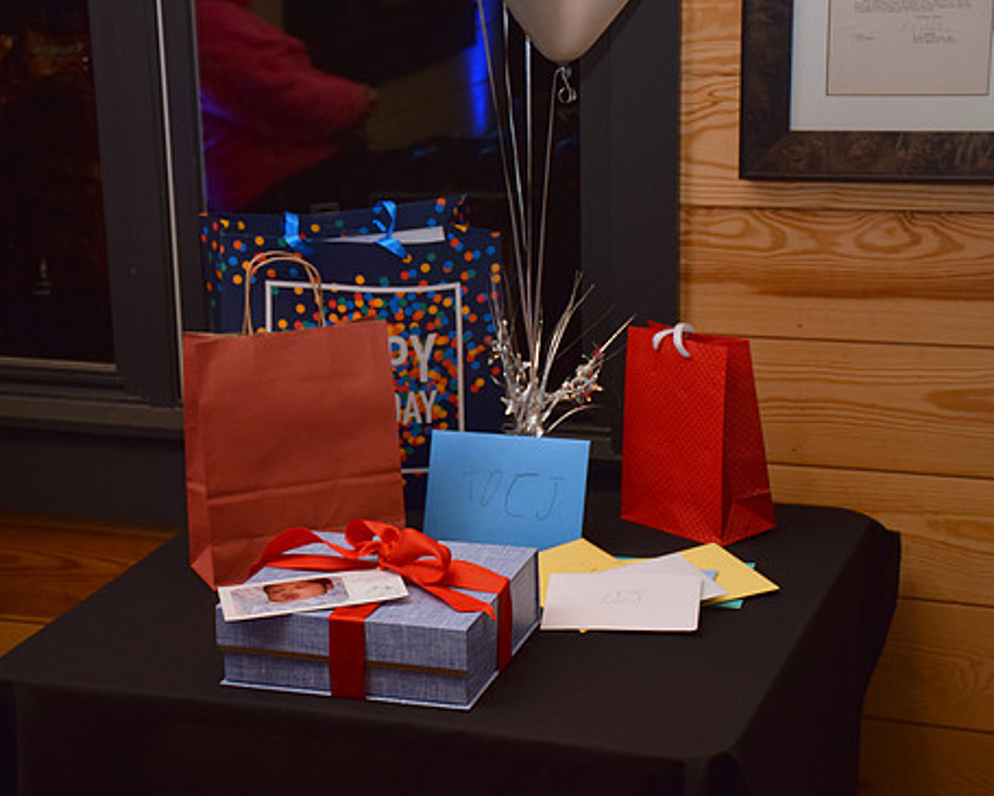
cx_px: 377
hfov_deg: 22.2
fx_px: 2531
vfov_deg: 17.9
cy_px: 420
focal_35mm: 86
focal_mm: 48
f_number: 4.5
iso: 400
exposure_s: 1/125
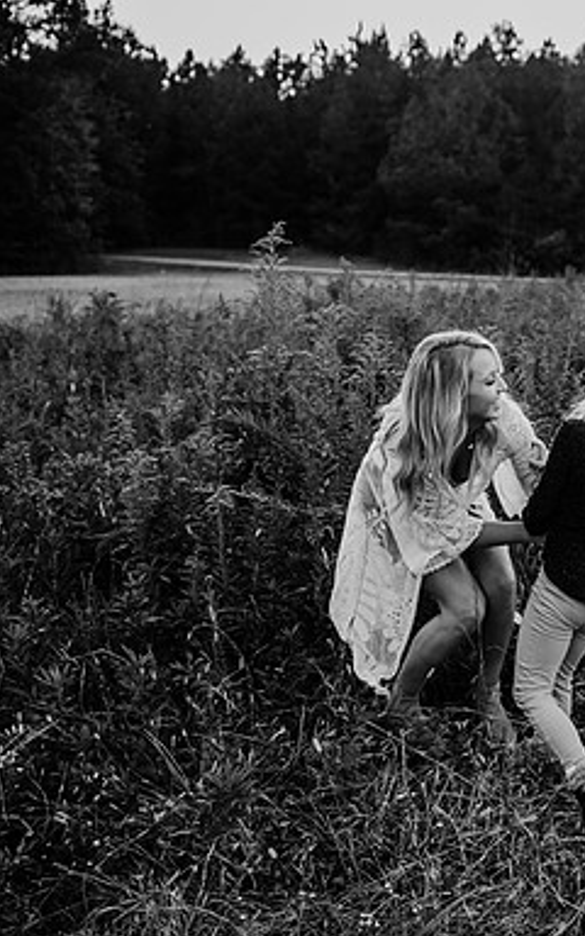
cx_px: 507
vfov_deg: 52.7
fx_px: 944
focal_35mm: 37
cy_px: 469
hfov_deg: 33.0
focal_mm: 24
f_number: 2.5
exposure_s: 1/1250
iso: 250
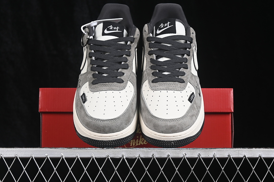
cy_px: 91
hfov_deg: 27.0
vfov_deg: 18.2
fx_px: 571
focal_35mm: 75
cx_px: 137
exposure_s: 1/60
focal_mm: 50
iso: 160
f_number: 7.1
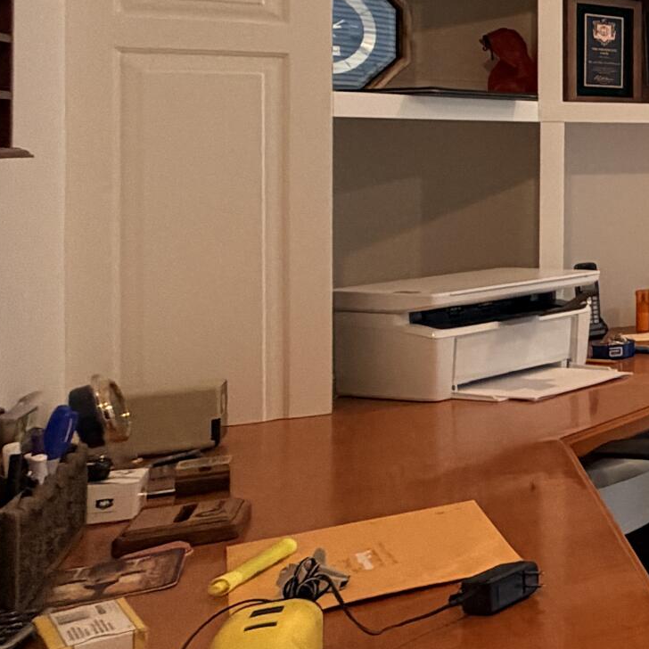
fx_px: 1082
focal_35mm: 51
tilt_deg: -0.5
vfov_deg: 32.6
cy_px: 147
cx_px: 1267
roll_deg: +0.2
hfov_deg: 19.8
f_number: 2.2
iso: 200
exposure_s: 1/120
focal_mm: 2.22
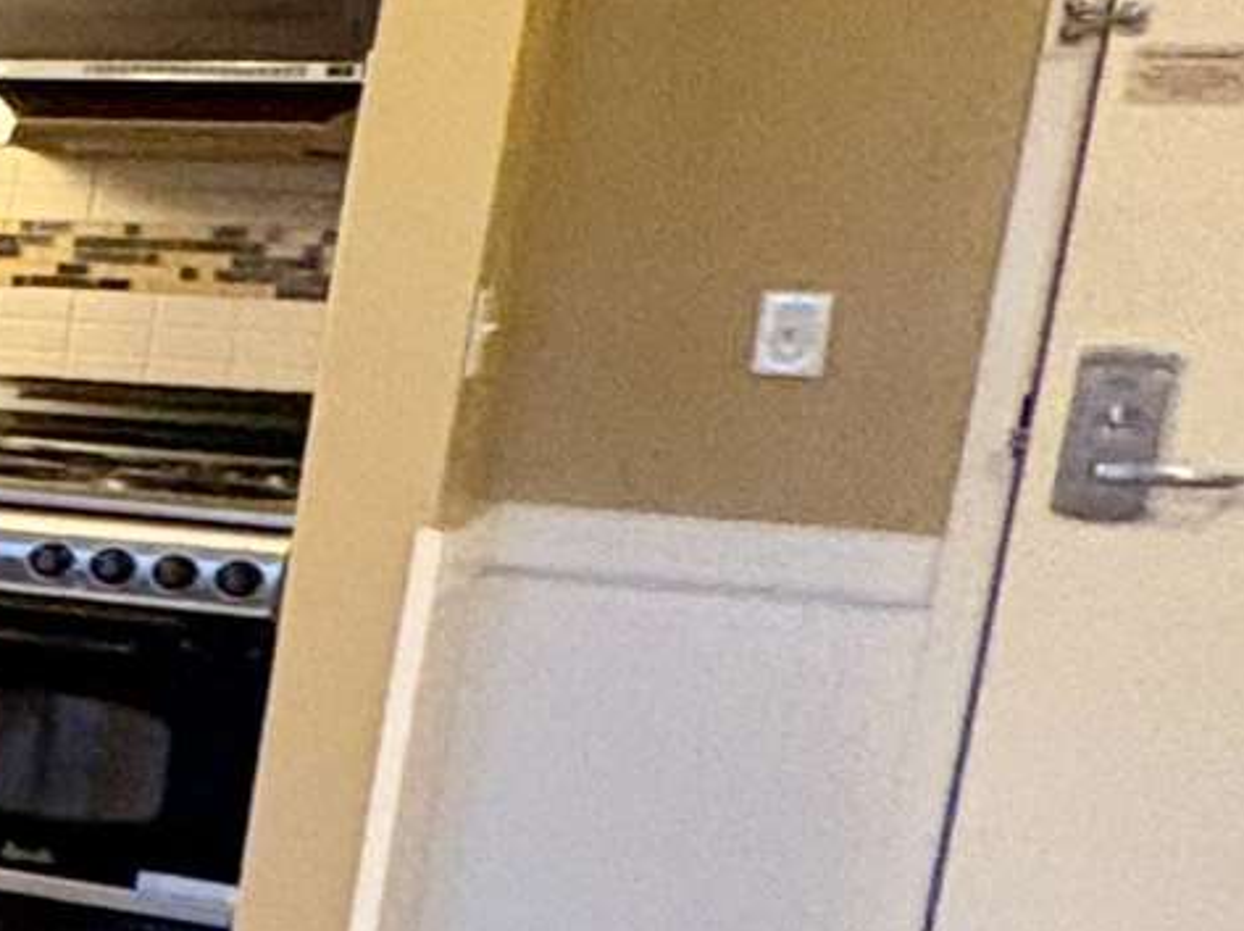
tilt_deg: -10.3
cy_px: 605
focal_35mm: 91
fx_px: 3268
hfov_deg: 11.5
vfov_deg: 16.2
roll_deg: -1.0
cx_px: -2480
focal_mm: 2.22
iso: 640
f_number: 2.2
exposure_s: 1/60
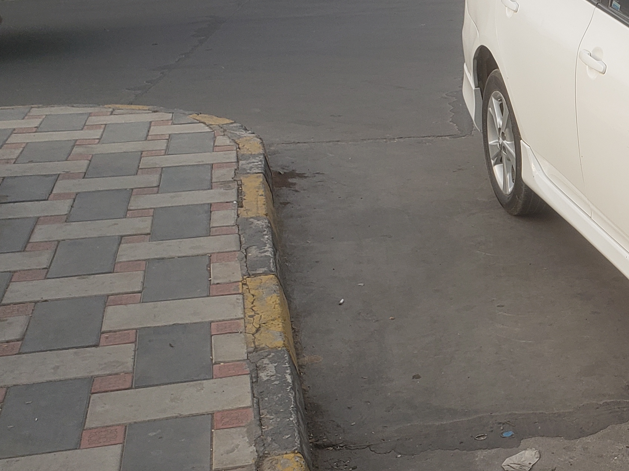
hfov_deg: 28.6
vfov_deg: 23.3
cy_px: 208
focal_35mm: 63
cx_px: 645
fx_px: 1145
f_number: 2.4
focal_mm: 4.3
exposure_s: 1/279
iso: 50
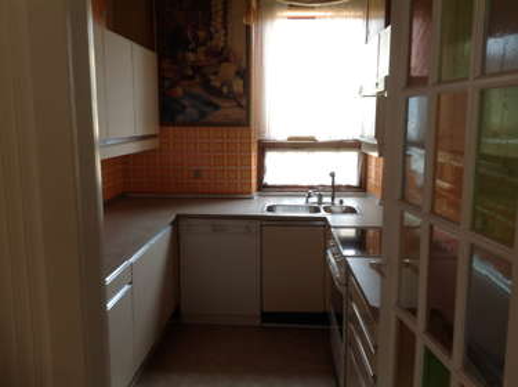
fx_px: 523
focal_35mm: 35
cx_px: 259
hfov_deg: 52.7
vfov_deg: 40.6
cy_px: 194
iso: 64
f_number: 2.4
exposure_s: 1/24
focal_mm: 4.28
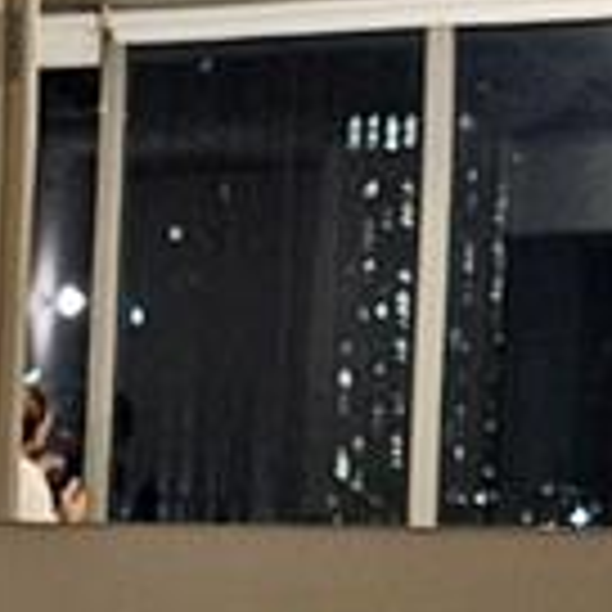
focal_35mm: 179
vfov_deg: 9.7
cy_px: 616
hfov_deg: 8.0
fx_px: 3580
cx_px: -1386
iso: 500
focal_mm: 5.4
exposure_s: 1/40
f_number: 1.8
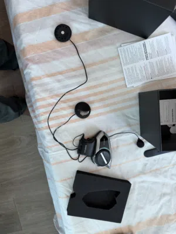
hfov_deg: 56.8
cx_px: 88
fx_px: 163
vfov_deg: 71.6
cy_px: 117
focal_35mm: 24
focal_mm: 6.76
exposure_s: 1/83
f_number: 1.78
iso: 200
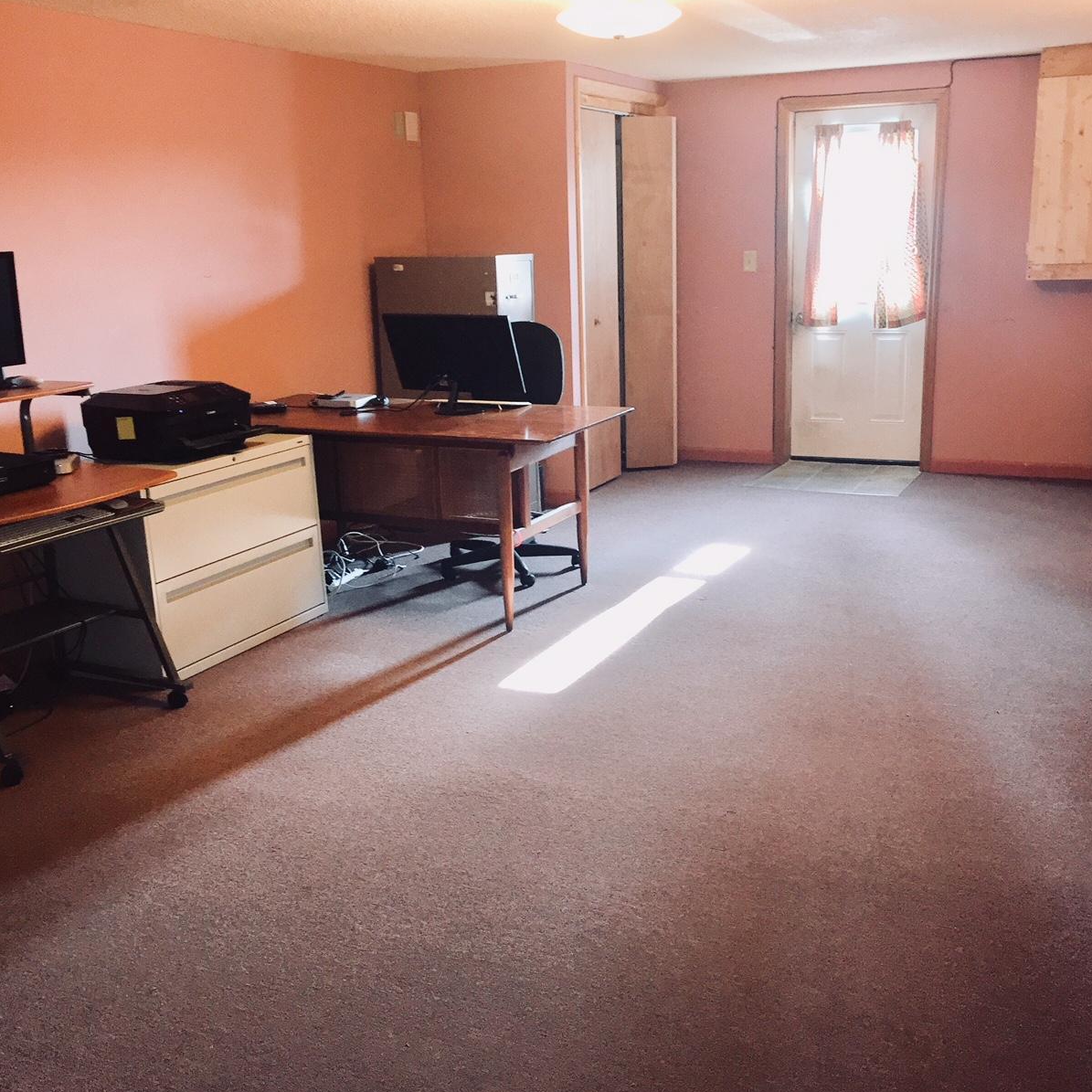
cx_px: 569
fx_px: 1249
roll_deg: +1.8
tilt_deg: -15.7
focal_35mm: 35
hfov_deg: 47.2
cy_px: 552
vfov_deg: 47.2
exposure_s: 1/24
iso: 160
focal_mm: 4.15
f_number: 2.2
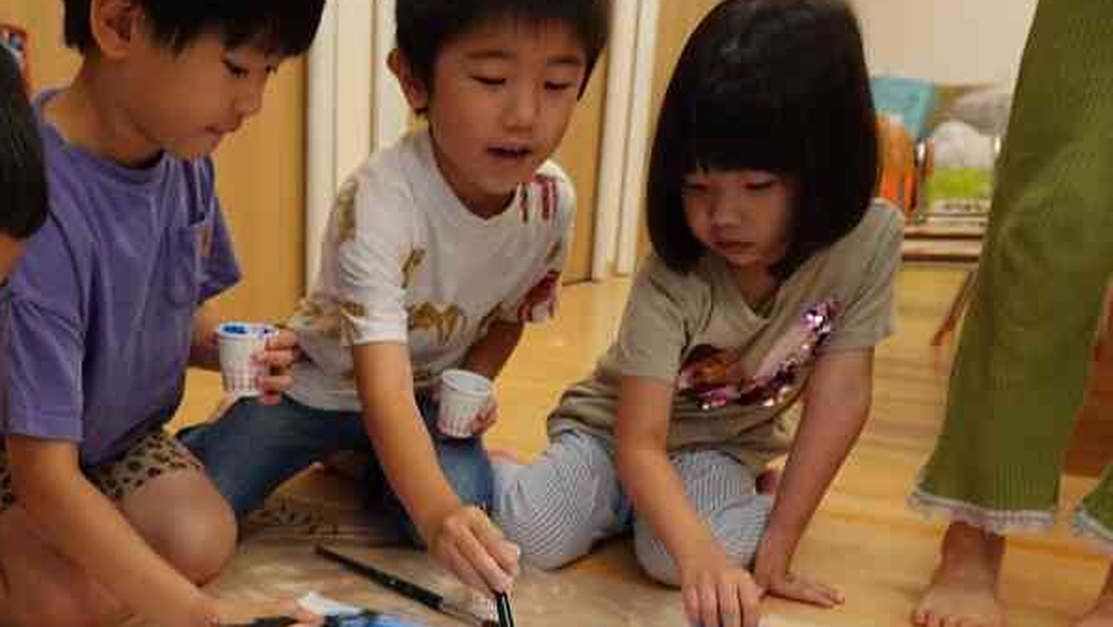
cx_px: 316
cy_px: 489
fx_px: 1033
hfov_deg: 54.7
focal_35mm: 35
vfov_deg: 32.9
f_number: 2
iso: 200
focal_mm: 7.6
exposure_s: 1/125
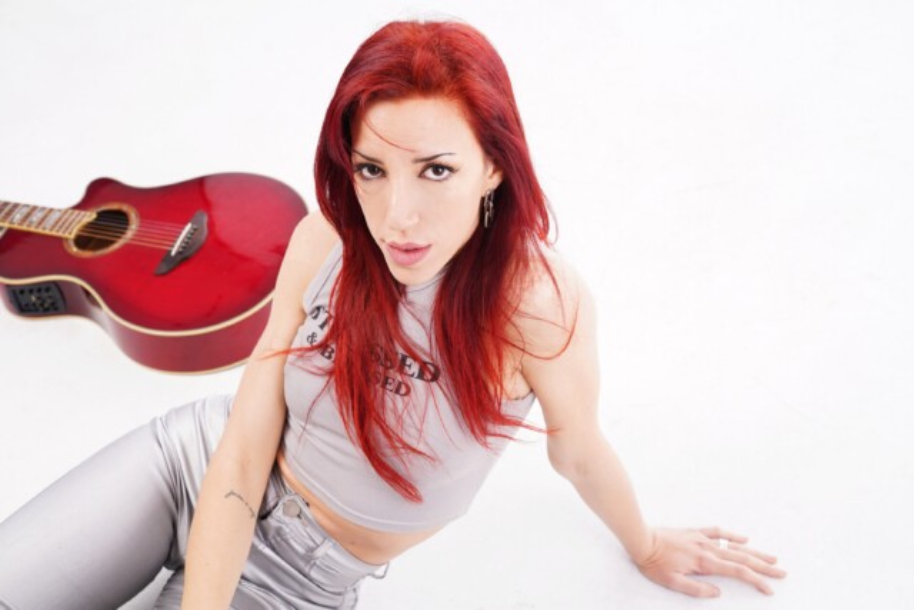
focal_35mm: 57
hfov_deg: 35.0
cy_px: 305
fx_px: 1447
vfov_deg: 23.8
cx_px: 457
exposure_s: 1/100
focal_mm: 57
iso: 160
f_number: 6.3
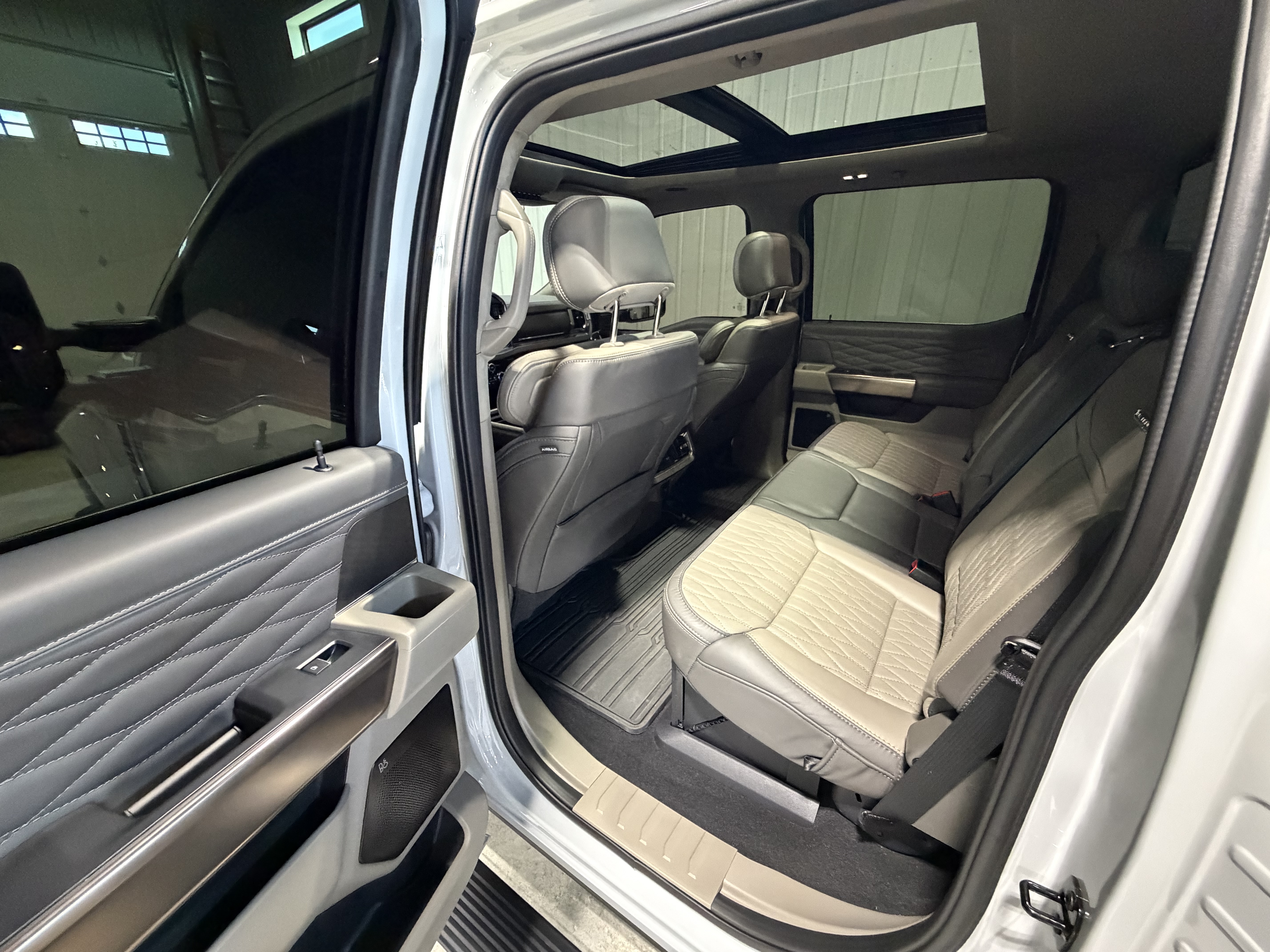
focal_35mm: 14
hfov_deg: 102.1
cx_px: 635
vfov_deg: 85.7
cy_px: 476
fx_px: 514
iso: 1250
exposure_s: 1/60
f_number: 2.2
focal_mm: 2.22
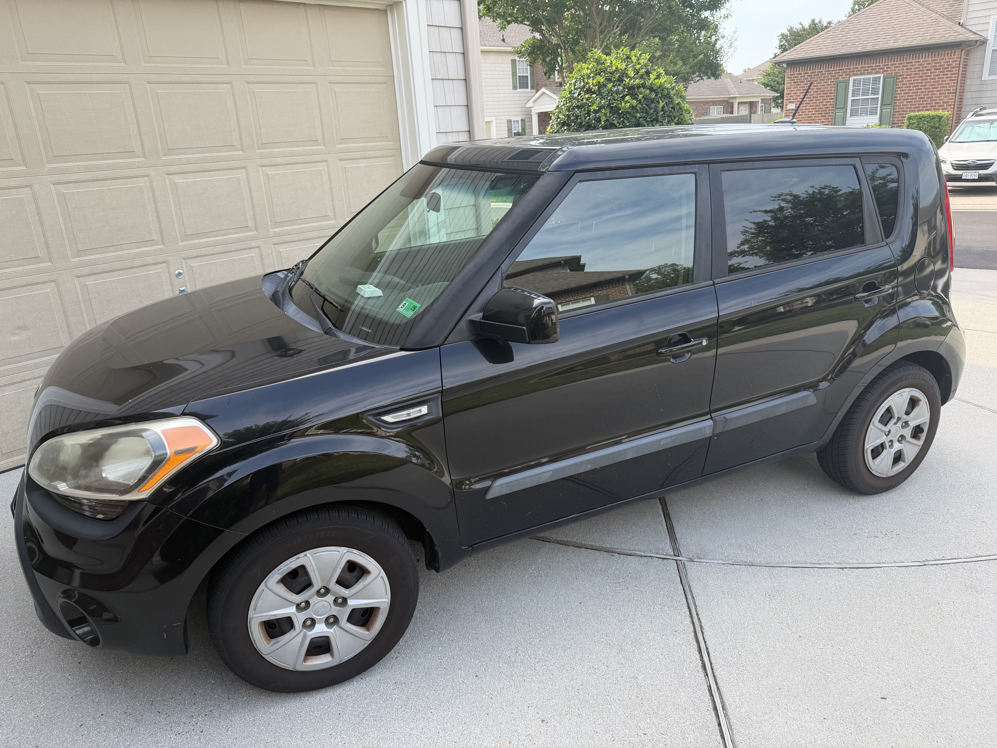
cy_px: 374
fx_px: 691
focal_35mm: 24
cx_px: 498
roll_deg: +4.0
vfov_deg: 56.8
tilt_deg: -18.3
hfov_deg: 71.6
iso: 80
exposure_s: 1/589
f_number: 1.78
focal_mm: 6.76
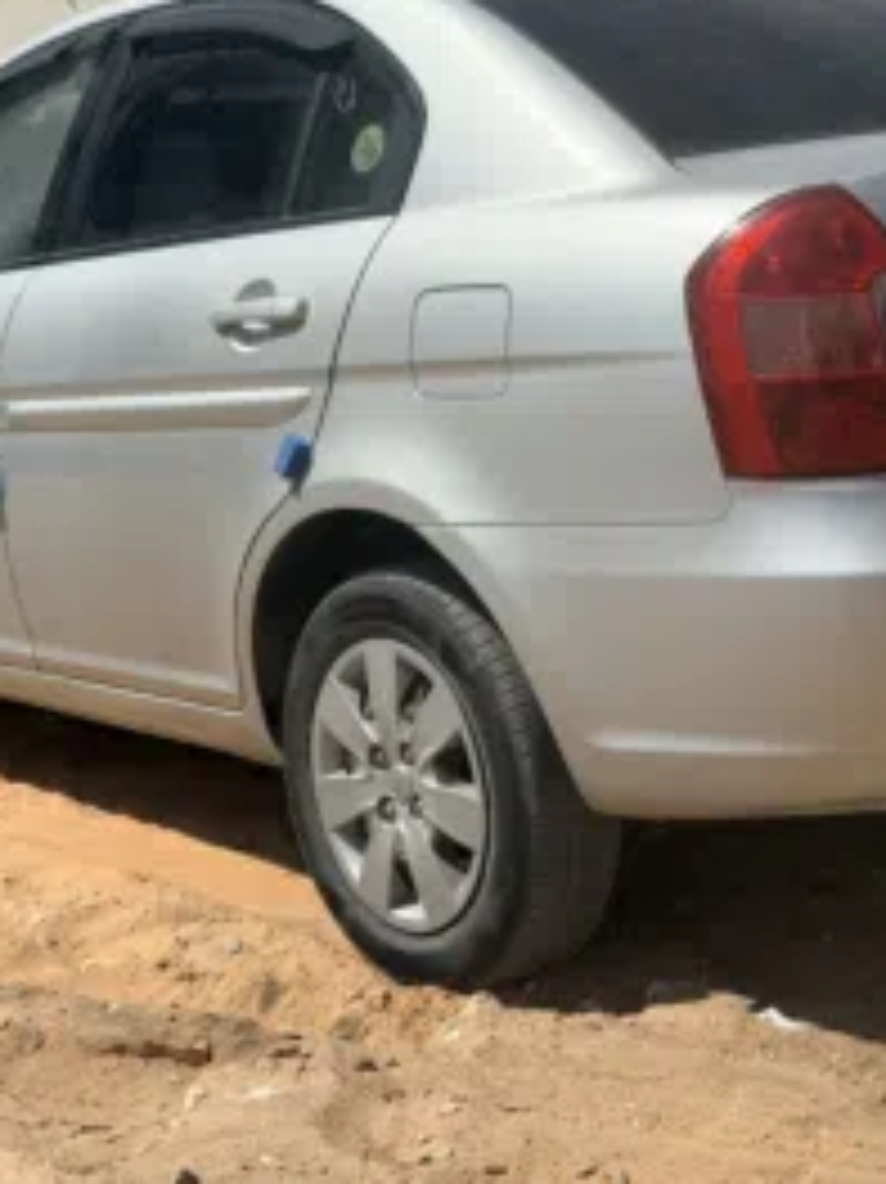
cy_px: 329
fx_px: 2493
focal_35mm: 73
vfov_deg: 26.4
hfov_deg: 20.1
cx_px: 270
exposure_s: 1/9901
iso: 80
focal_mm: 6.76
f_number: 1.78
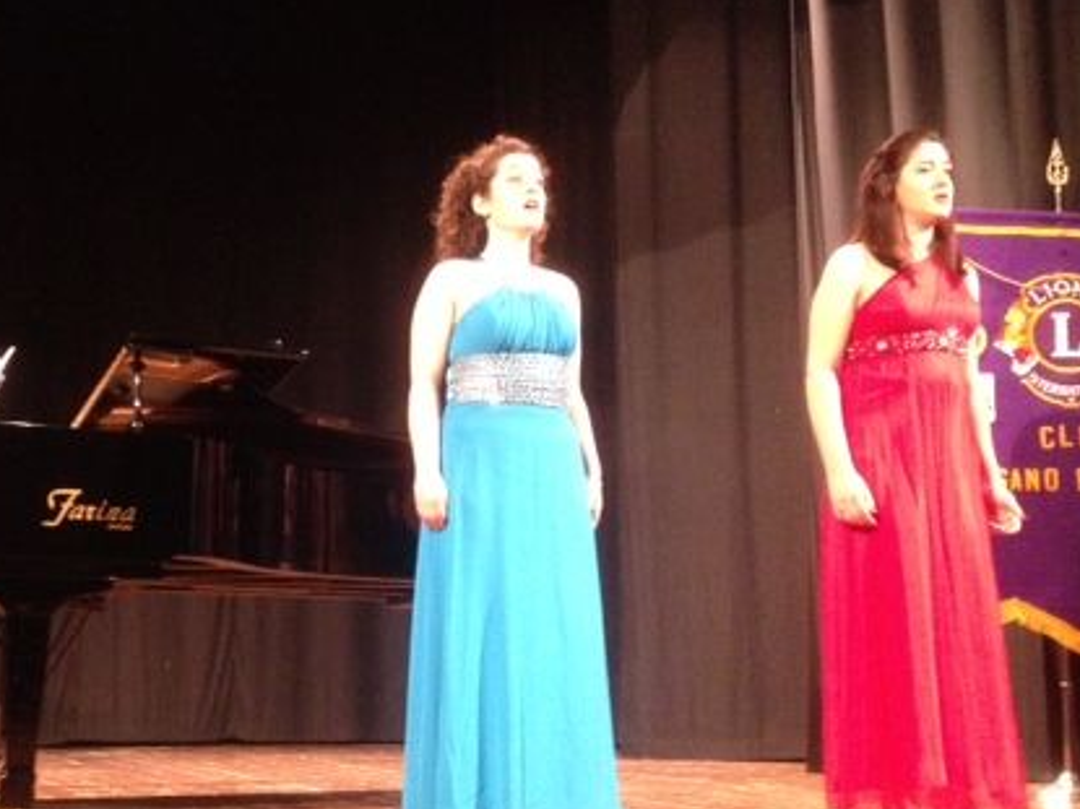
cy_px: 489
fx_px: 1684
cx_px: 380
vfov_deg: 27.0
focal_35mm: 54
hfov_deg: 35.3
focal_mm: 4.28
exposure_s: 1/15
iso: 640
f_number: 2.4
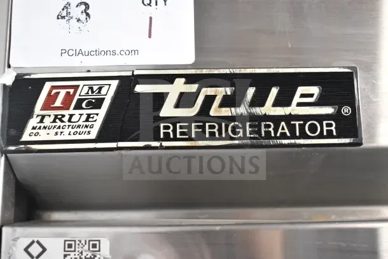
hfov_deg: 46.4
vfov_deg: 31.9
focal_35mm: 42
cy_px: 130
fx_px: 453
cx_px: 194
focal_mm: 28
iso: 6400
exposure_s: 1/60
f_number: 4.2
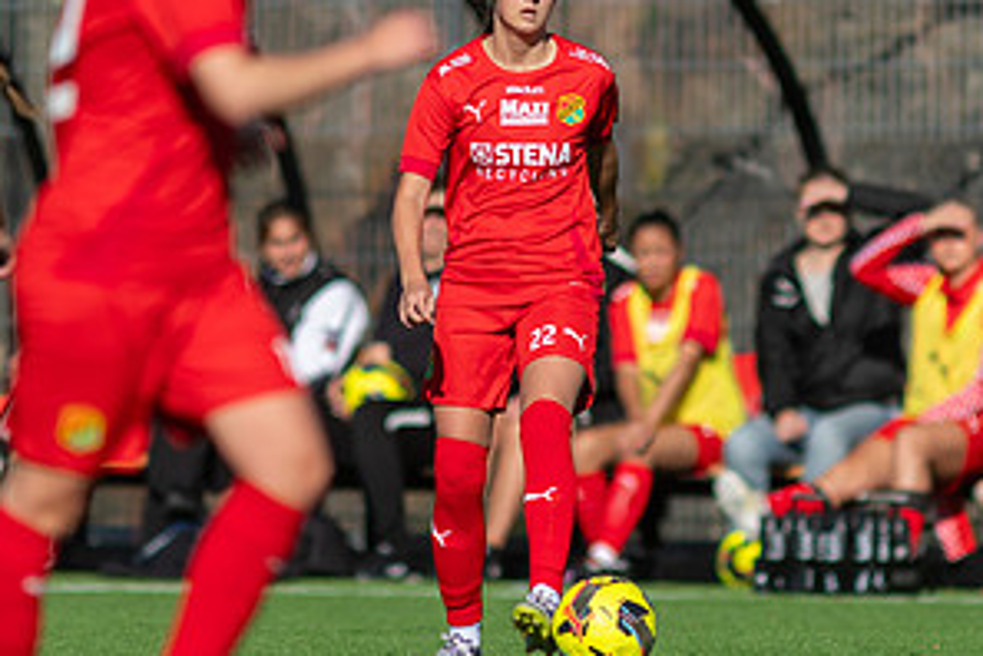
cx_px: 579
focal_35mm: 916
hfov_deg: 2.3
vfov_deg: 1.5
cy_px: 237
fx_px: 25010
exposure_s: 1/2500
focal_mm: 300
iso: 100
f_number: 2.8
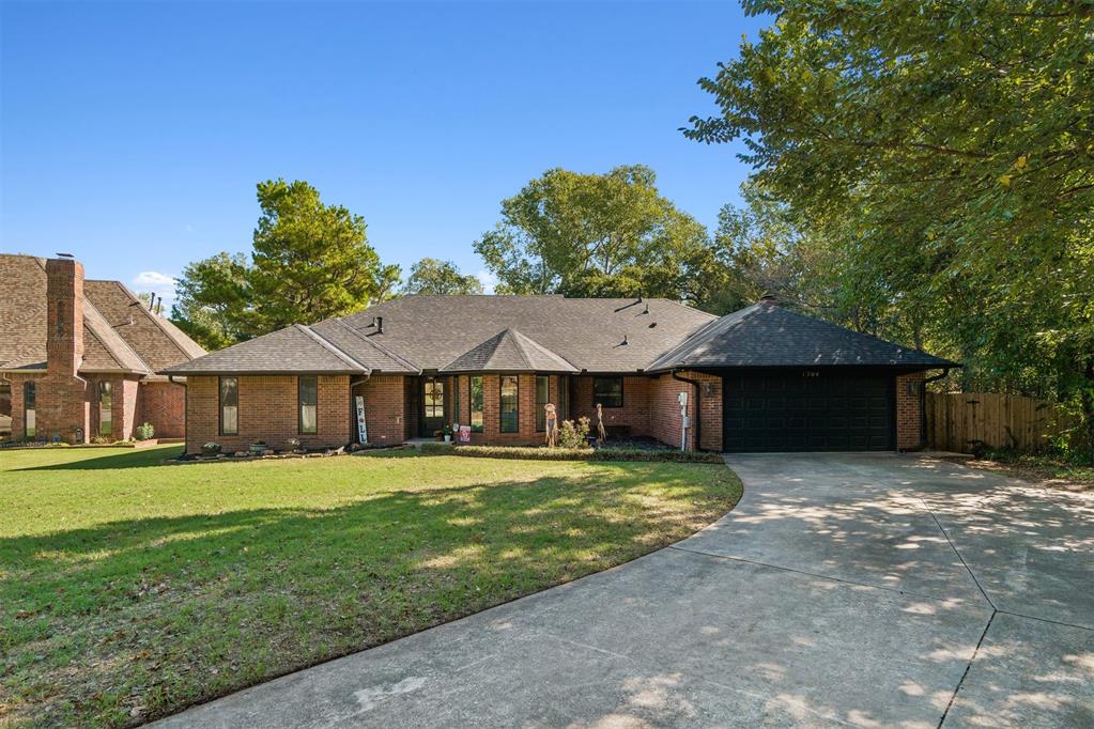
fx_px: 593
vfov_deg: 63.2
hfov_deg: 85.4
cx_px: 547
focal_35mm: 20
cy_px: 364
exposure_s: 1/125
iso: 100
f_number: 9
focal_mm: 13
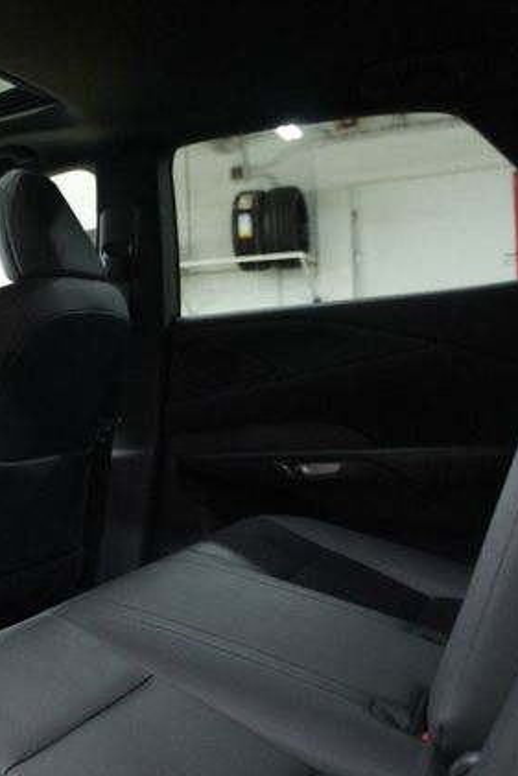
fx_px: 884
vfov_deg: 47.4
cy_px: 391
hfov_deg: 29.8
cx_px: -35
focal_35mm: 41
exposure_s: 1/30
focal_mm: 18
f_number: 3.5
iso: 1600
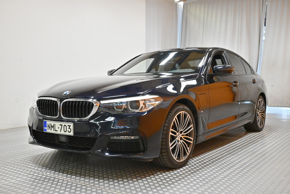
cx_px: 145
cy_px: 97
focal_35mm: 38
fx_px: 302
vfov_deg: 35.5
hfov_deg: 51.3
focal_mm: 25
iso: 5000
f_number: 7.1
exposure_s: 1/200
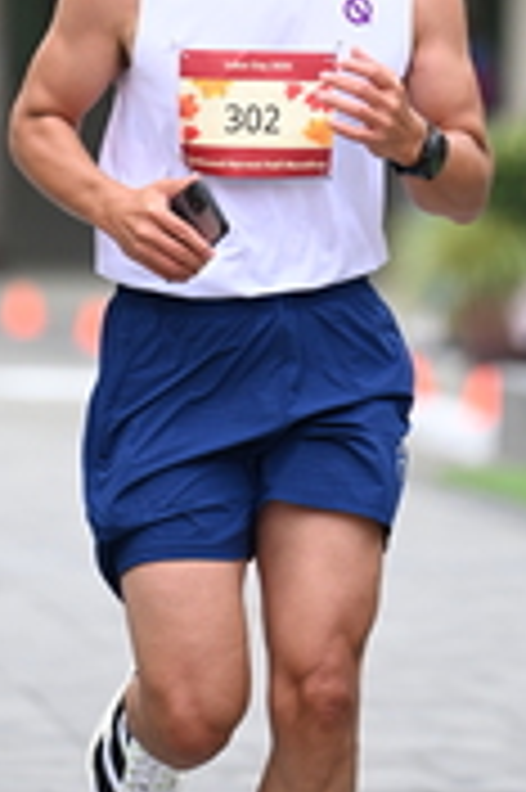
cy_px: -153
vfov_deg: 3.3
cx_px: 214
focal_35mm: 626
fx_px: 13746
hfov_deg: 2.2
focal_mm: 200
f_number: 2.8
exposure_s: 1/2000
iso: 800
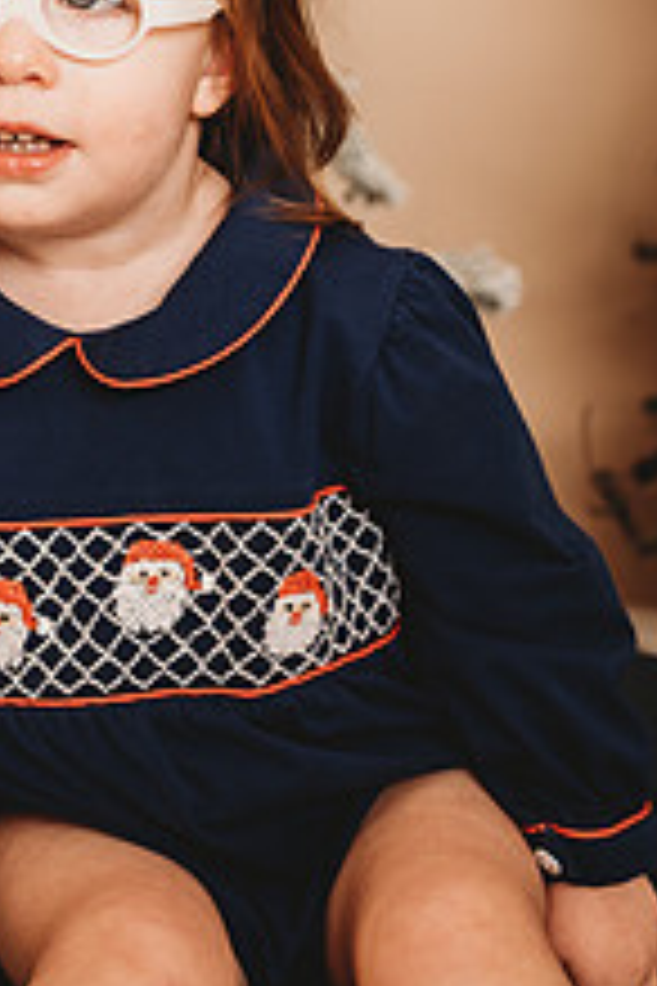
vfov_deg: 18.9
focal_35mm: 107
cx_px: 81
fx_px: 2929
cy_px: 216
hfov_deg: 12.7
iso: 100
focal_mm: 52
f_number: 4
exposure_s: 1/160
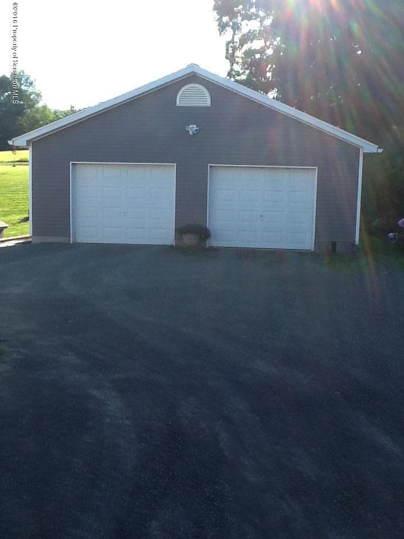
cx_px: 202
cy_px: 270
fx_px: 685
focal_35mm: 44
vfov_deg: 42.9
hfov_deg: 32.9
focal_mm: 2.03
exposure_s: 1/377
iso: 40
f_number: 2.4
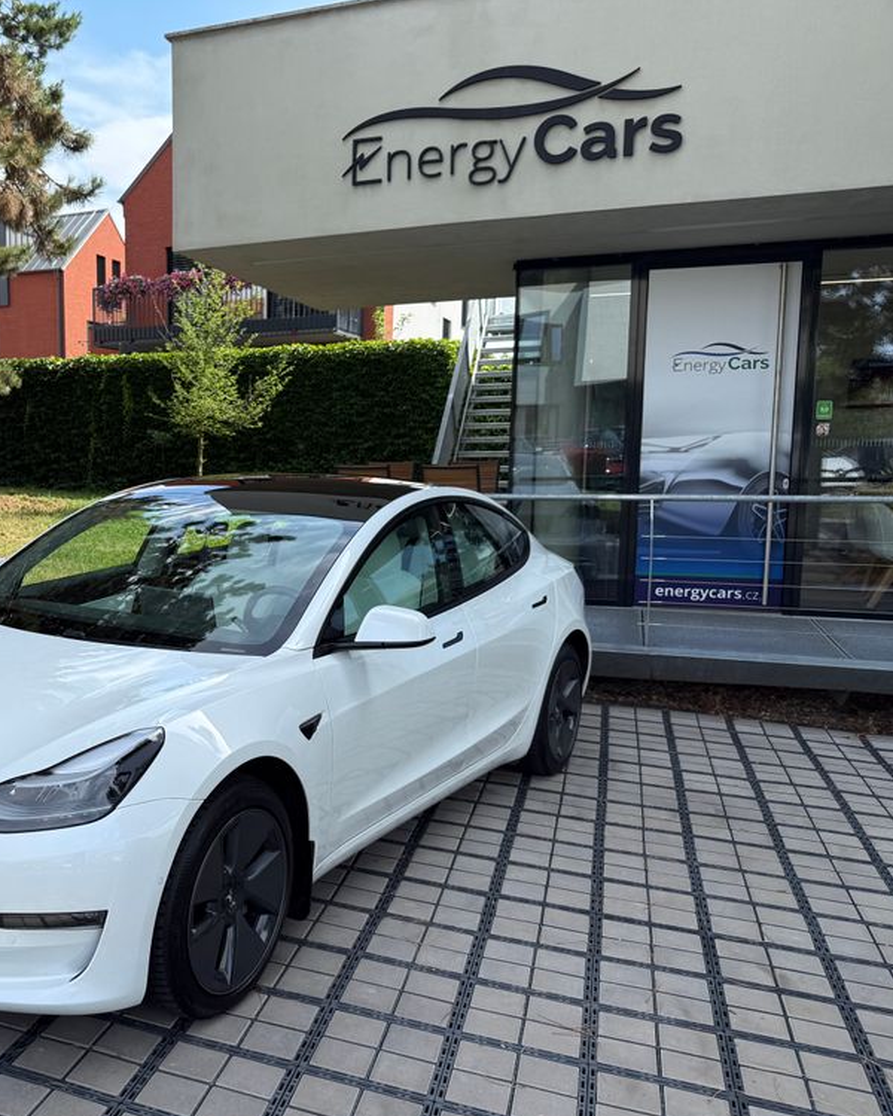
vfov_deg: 55.7
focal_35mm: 32
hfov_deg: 43.1
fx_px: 1057
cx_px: 143
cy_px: 567
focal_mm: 6.76
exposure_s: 1/1770
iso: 80
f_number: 1.78
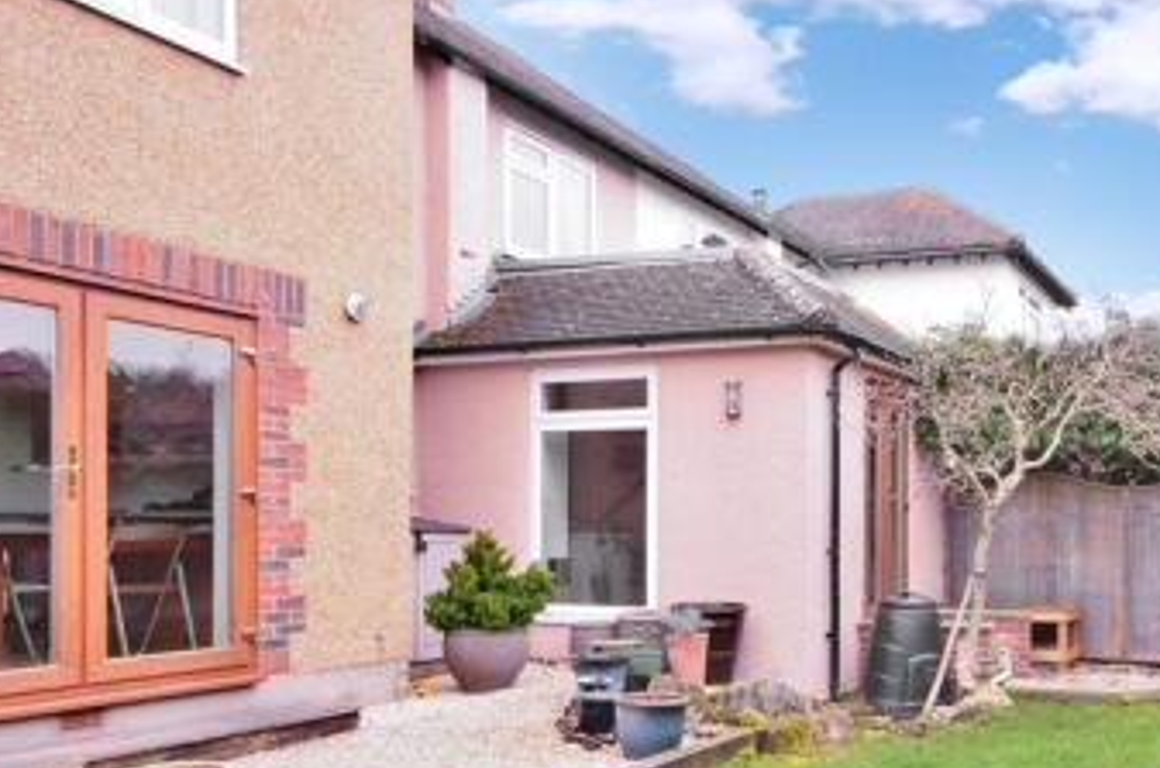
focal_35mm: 38
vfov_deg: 34.6
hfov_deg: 49.1
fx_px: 1221
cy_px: 517
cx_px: 854
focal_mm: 13
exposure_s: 1/15
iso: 640
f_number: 11
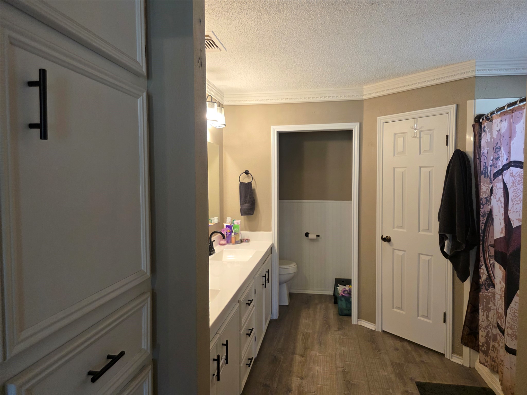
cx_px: 264
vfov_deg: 58.9
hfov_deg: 73.9
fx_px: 350
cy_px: 198
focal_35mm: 23
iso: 400
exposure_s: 1/120
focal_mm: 6.3
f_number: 1.7
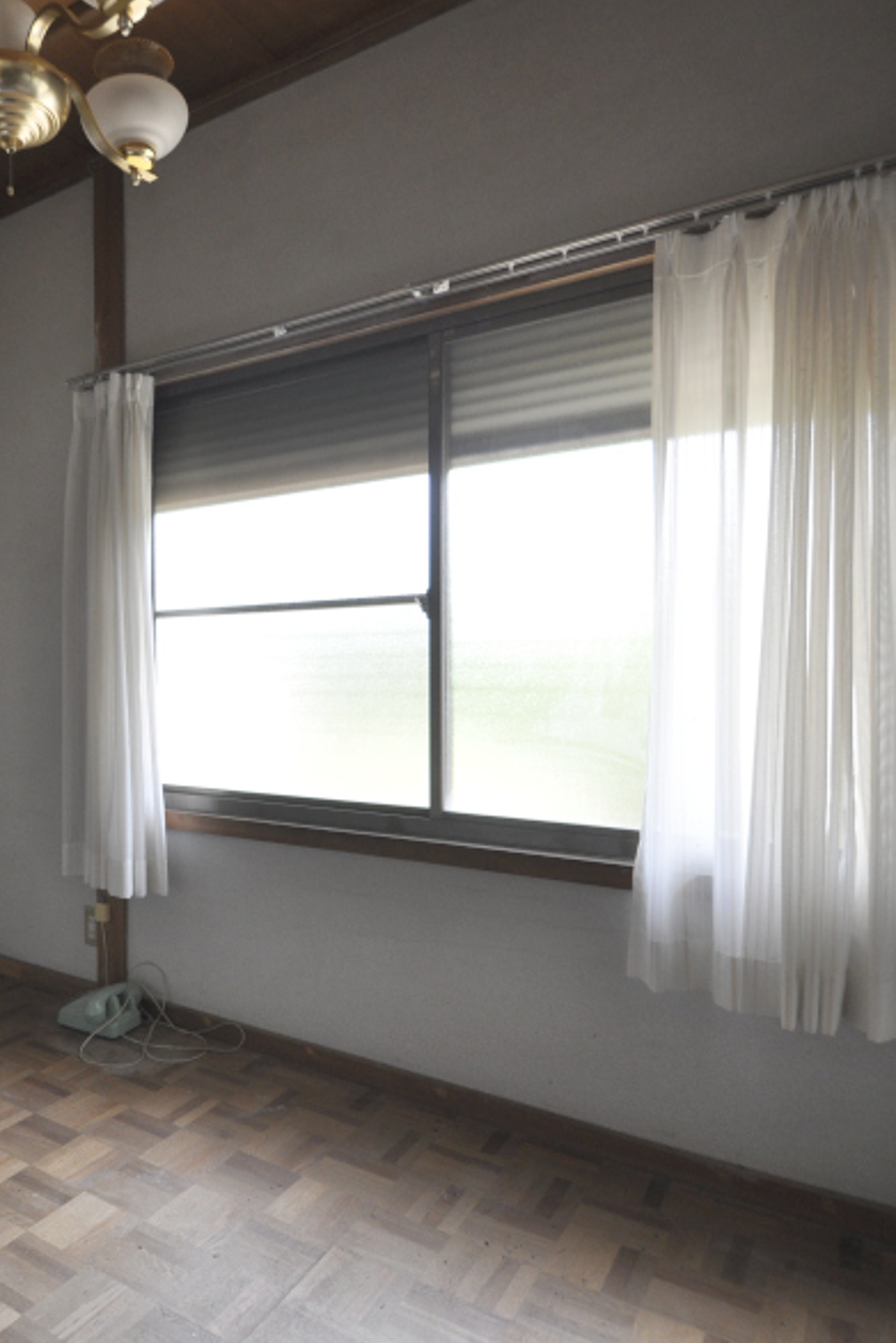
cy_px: 665
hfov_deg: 51.9
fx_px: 858
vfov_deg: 76.1
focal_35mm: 23
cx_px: 190
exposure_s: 1/100
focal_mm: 10
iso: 400
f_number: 5.6
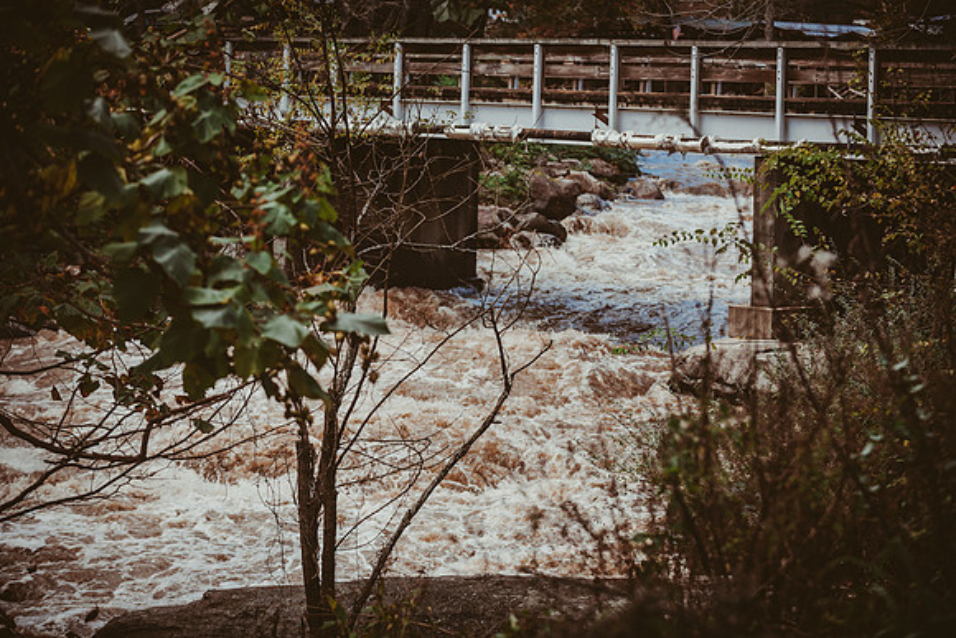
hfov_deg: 22.6
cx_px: 478
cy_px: 319
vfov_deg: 15.2
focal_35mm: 90
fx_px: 2390
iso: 100
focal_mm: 90
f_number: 5
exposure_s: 1/320
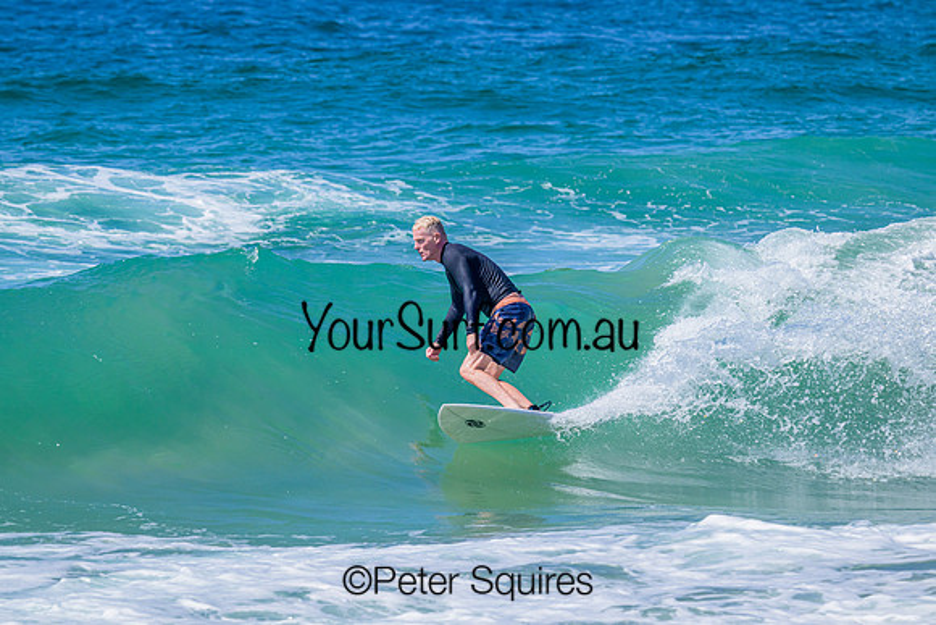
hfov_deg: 4.7
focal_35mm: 440
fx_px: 11442
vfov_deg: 3.1
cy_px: 312
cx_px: 468
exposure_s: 1/2000
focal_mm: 440
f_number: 11
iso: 1000
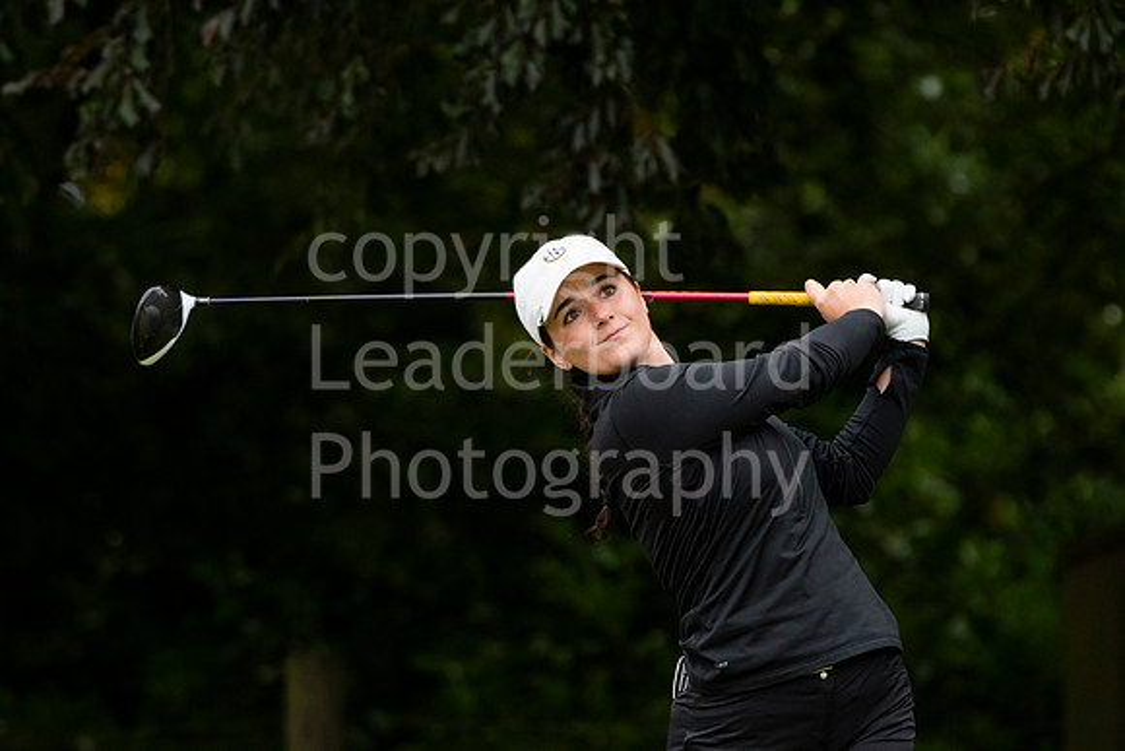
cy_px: 376
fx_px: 16409
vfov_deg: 2.6
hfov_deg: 3.9
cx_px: 562
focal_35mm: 525
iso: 1600
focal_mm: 350
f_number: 5.6
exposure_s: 1/1250
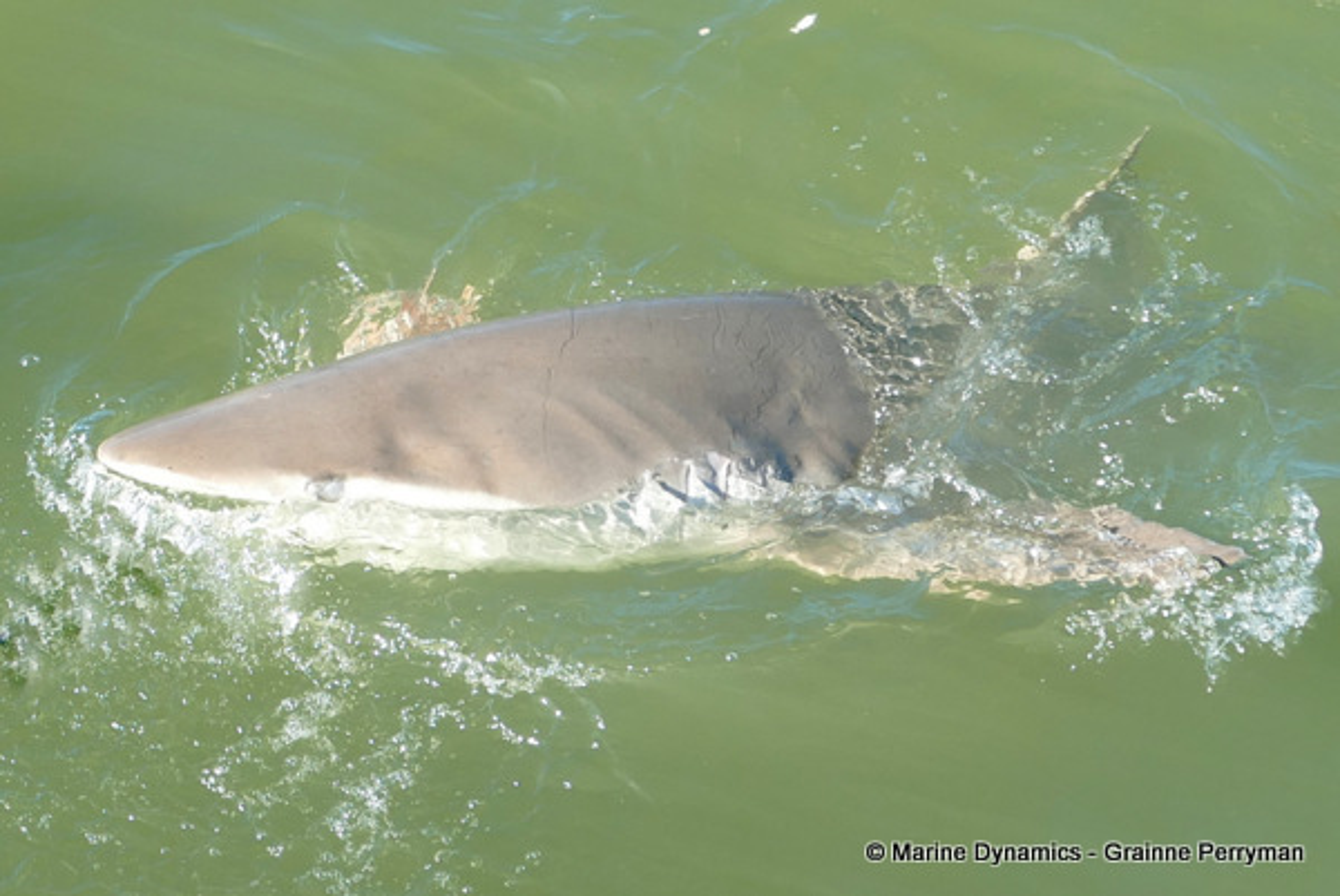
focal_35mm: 38
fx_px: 1415
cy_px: 448
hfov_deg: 50.7
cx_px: 670
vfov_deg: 35.1
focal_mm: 13.97
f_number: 3.1
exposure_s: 1/640
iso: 125
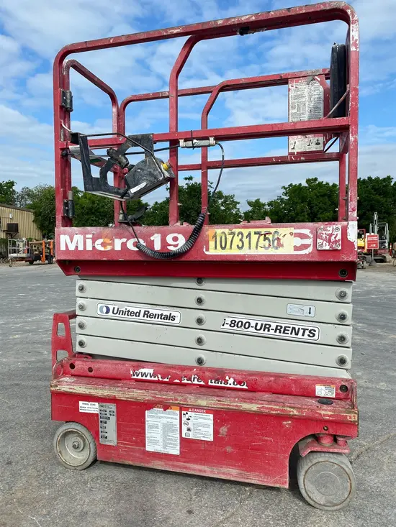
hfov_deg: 53.1
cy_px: 264
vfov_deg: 67.3
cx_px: 198
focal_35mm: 26
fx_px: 396
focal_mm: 4.25
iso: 32
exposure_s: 1/3846
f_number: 1.8
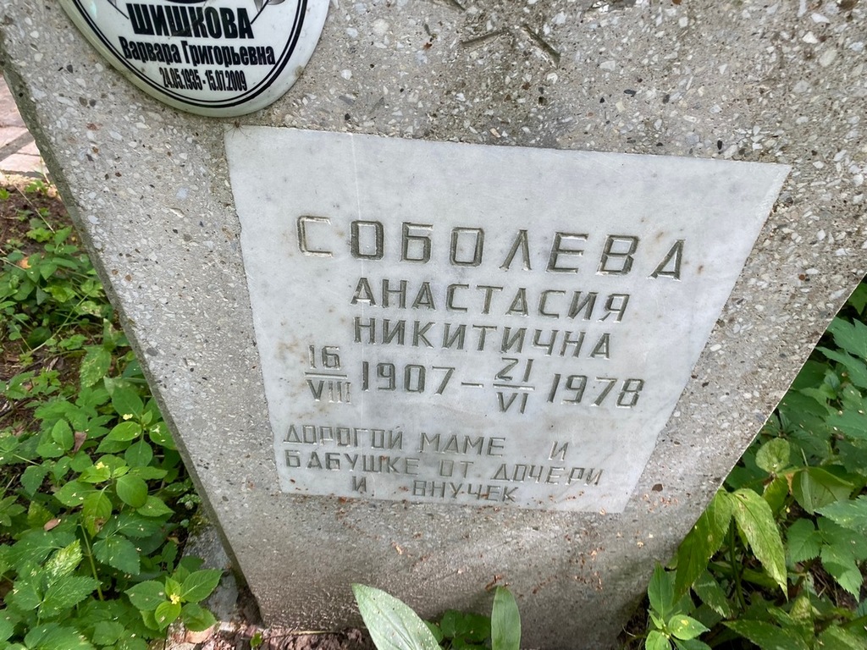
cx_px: 434
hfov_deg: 67.3
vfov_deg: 53.1
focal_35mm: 26
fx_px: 651
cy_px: 325
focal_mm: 4.25
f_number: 1.8
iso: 50
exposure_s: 1/122
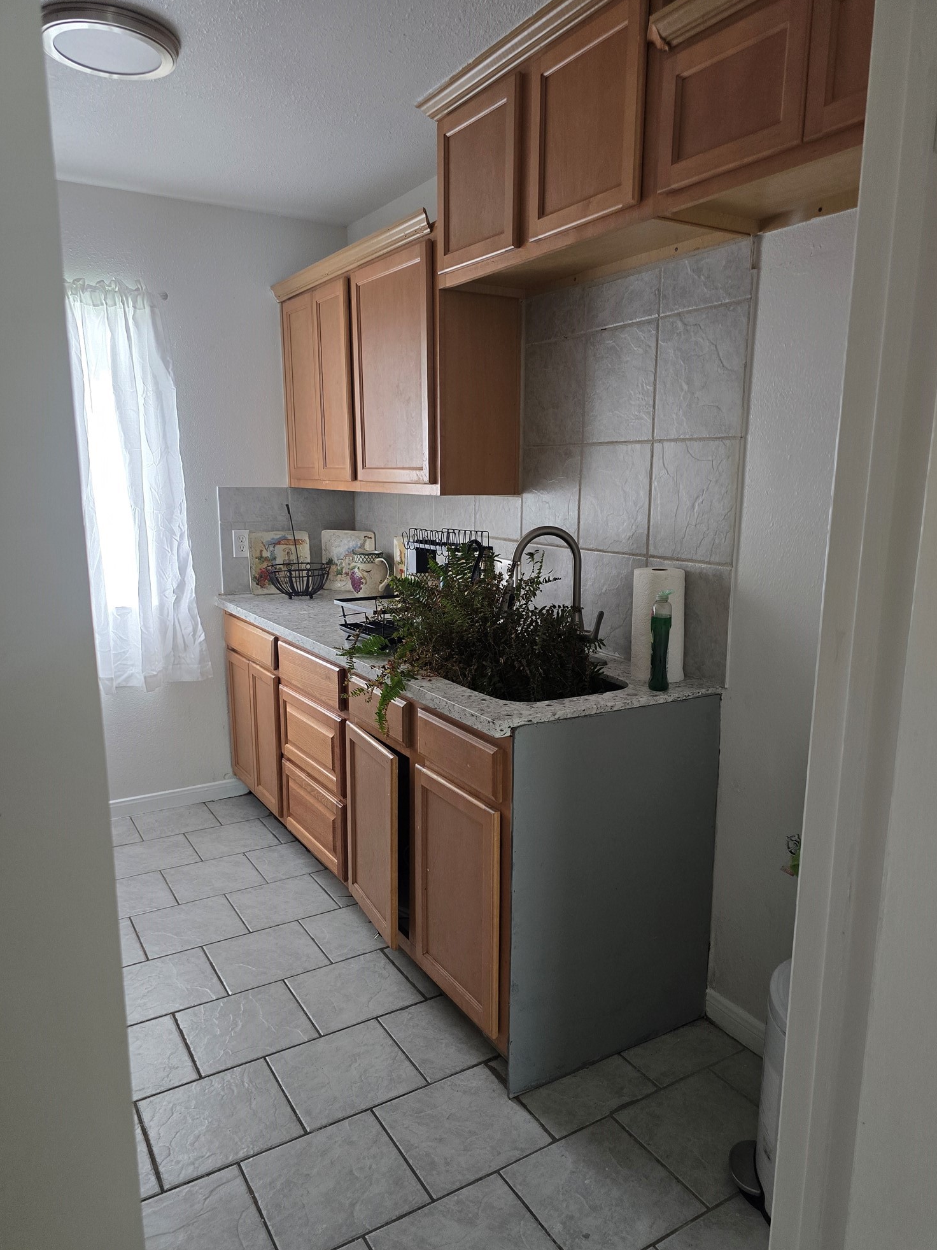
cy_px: 646
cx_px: 474
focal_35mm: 24
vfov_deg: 71.6
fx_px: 866
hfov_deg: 56.8
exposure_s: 1/120
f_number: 1.7
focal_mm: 6.3
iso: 320
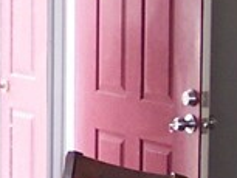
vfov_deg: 5.9
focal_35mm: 254
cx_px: -163
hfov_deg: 7.6
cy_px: 127
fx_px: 1740
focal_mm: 8
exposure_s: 1/60
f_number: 2.8
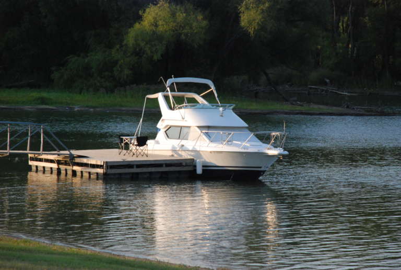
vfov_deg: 6.8
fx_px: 2261
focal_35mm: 202
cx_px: 200
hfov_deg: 10.1
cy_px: 135
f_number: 8
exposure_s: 1/1000
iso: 1600
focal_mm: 135
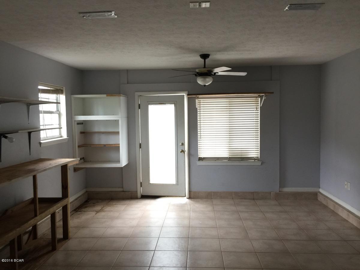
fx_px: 302
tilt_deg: +0.6
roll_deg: -0.8
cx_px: 180
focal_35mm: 29
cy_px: 135
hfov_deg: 61.7
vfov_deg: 48.2
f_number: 2.2
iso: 40
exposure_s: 1/15
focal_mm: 4.15
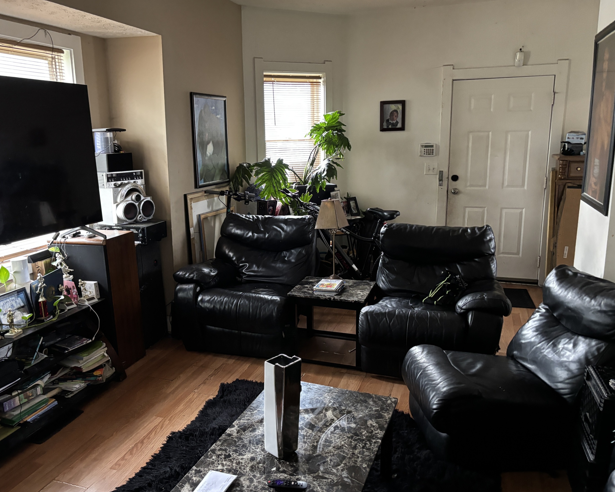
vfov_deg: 50.0
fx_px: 528
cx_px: 287
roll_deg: +0.1
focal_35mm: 29
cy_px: 243
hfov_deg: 60.4
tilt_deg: -10.9
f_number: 1.6
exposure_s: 1/31
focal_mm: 5.96
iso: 640
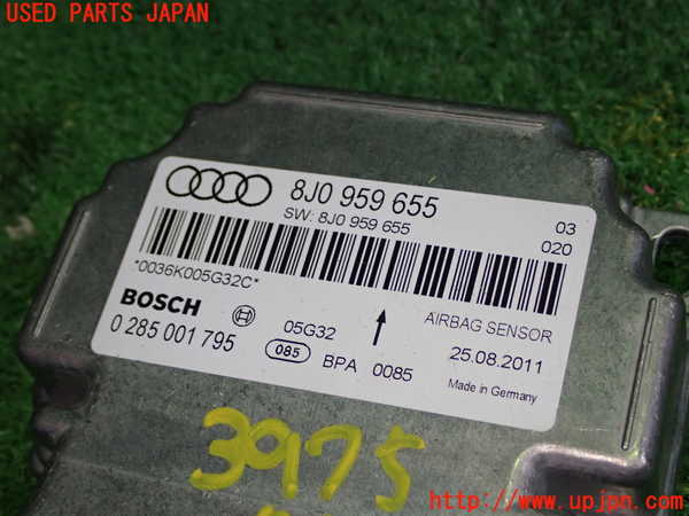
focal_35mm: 62
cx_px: 344
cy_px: 258
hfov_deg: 31.2
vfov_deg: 23.7
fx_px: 1234
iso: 320
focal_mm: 11.09
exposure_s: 1/60
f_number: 3.6
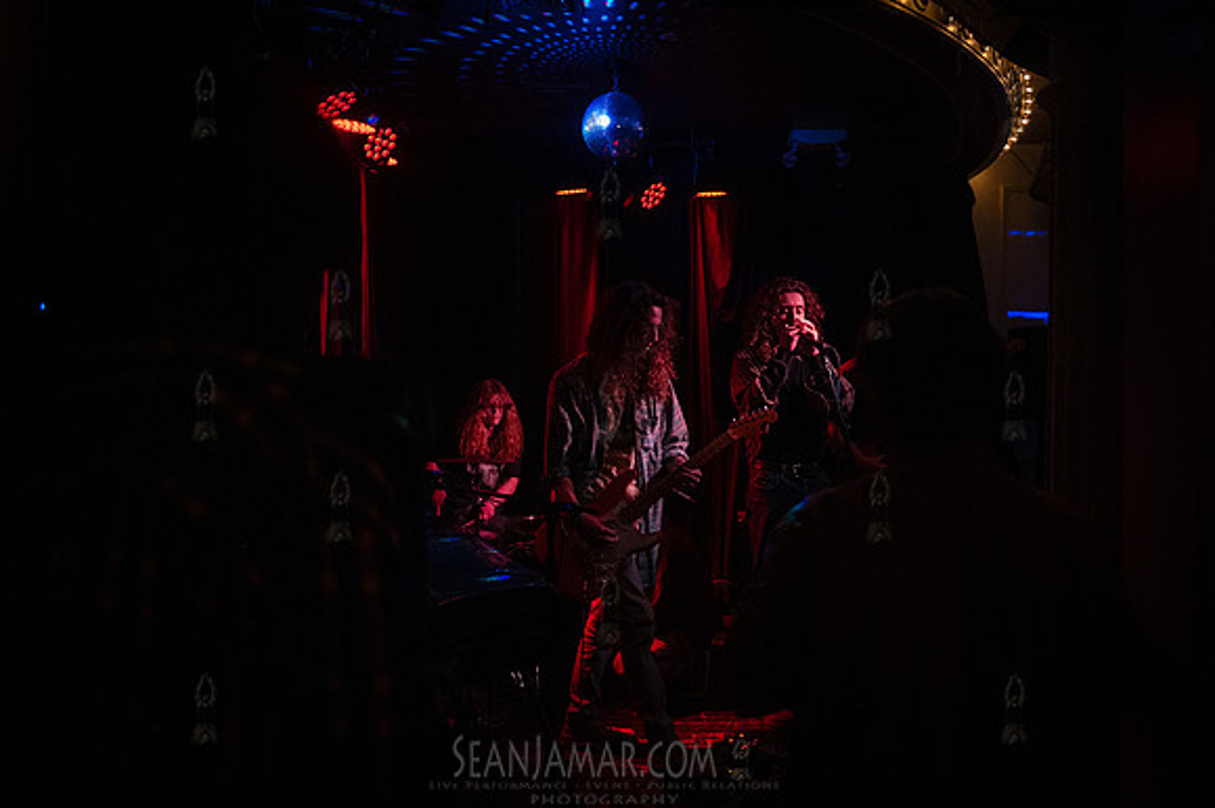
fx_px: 911
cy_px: 404
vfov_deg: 47.9
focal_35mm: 27
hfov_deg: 67.4
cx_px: 608
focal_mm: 27
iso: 10000
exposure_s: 1/400
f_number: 3.2
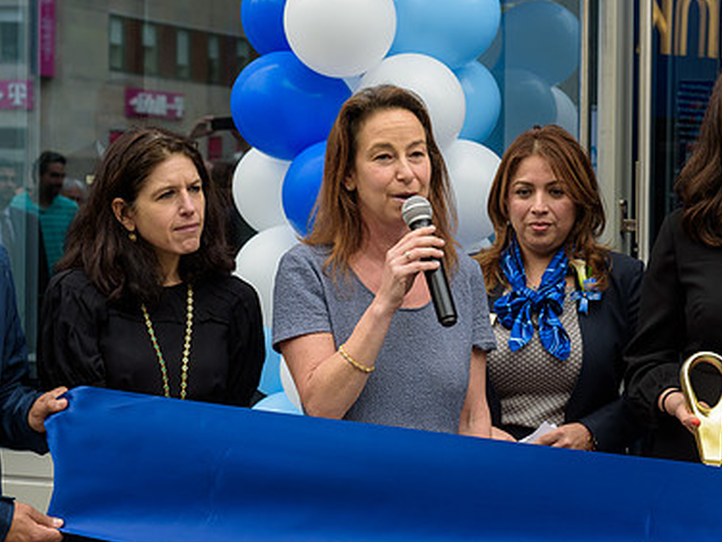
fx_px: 1856
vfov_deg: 16.6
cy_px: 205
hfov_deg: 22.0
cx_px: 401
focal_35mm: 89
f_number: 5
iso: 200
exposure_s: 1/250
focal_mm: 60
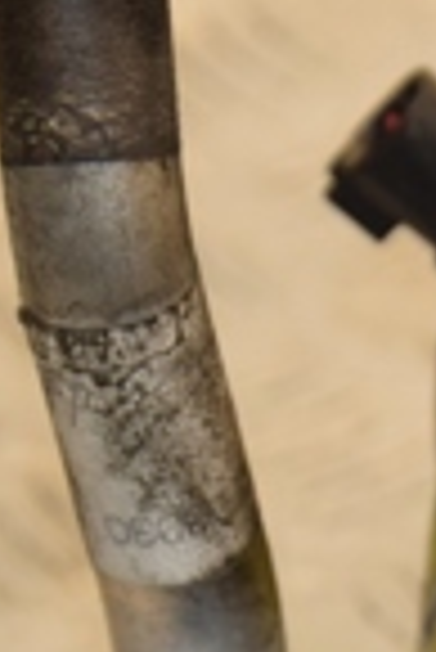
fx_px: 8372
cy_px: 881
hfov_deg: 3.0
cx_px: 638
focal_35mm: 462
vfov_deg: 4.4
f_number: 6.3
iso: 800
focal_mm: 70
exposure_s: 1/200
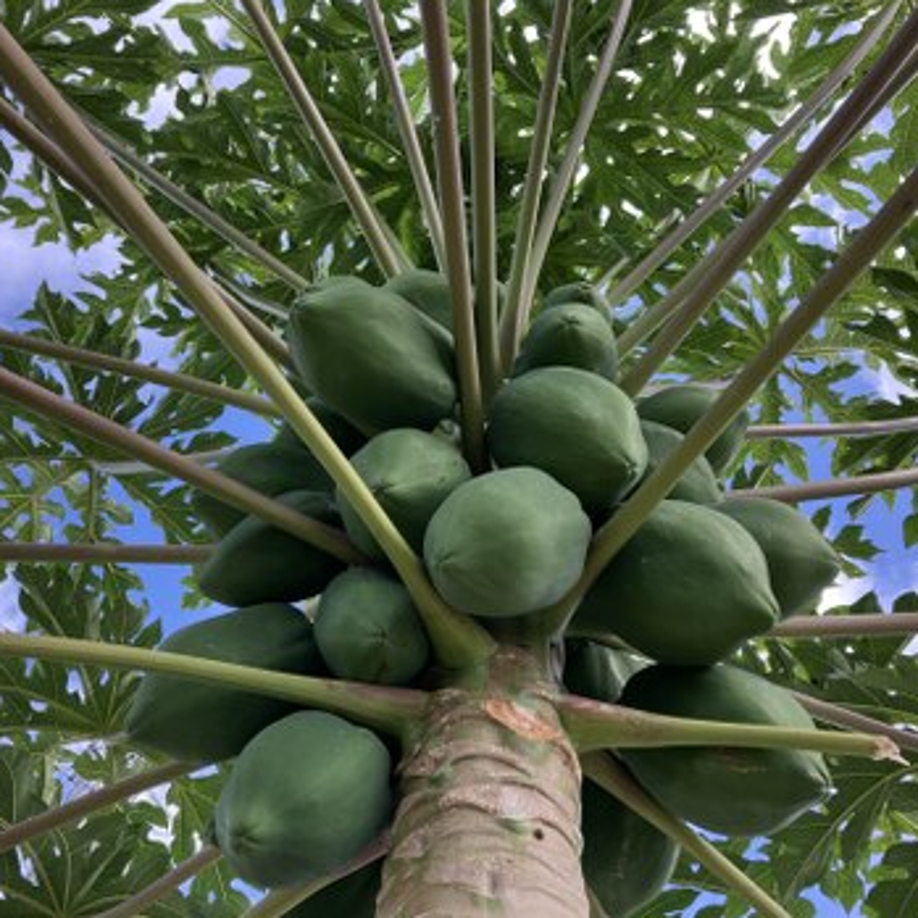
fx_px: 1020
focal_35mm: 34
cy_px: 447
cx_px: 431
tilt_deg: +63.0
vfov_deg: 48.4
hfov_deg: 48.4
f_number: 1.8
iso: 32
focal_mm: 3.99
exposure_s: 1/326
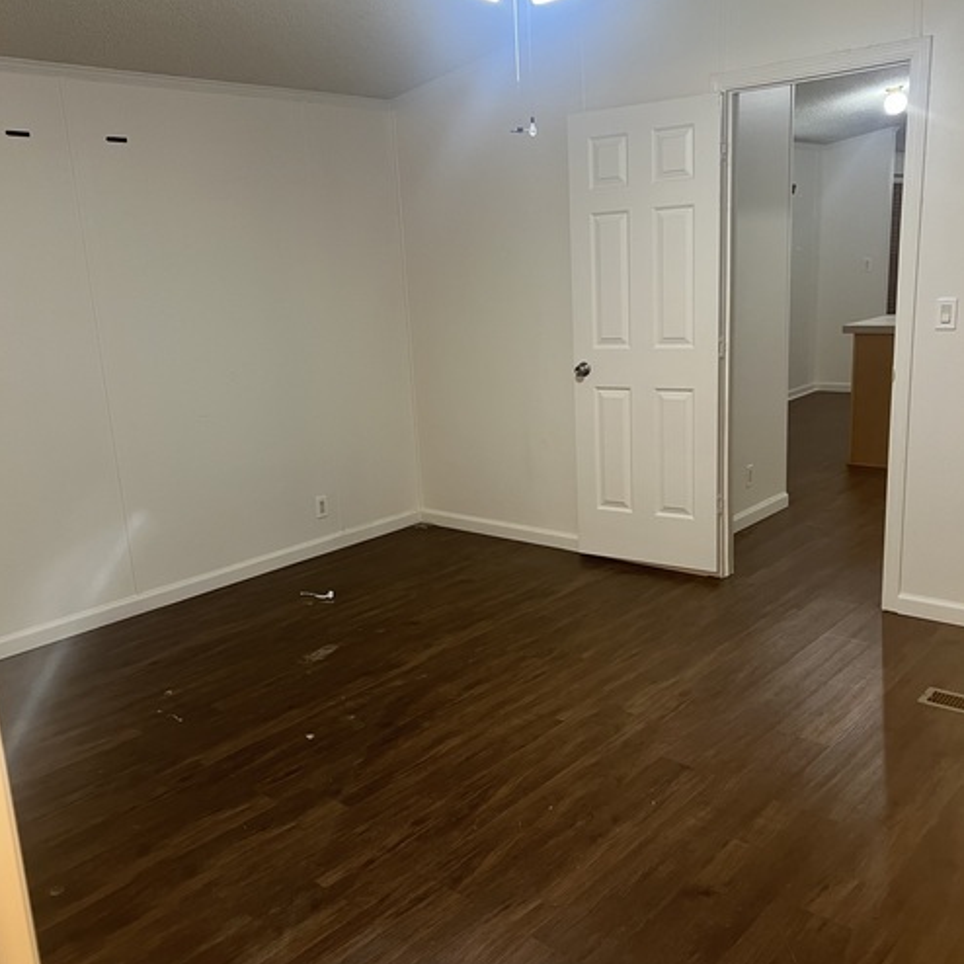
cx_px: 480
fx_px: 977
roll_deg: +2.9
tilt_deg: -11.7
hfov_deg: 52.5
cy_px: 504
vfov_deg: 52.5
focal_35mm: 31
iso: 160
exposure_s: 1/60
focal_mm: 5.7
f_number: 1.5
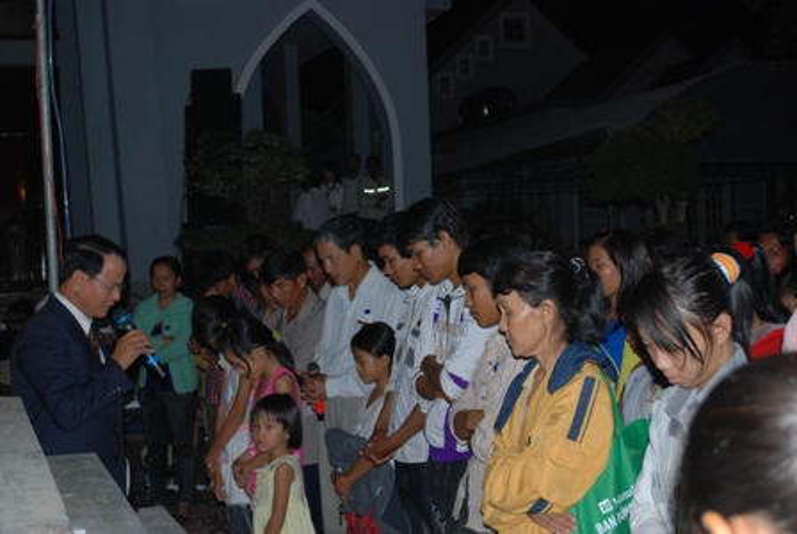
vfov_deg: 25.1
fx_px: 1197
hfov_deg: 36.8
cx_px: 398
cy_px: 267
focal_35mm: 54
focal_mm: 36
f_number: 5.3
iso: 250
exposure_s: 1/60
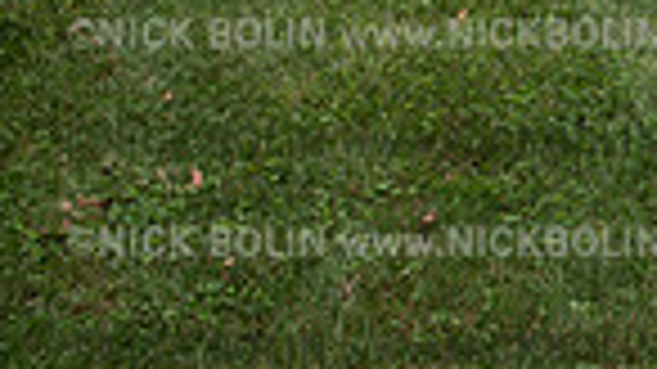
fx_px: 1741
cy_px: -380
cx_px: 1116
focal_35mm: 100
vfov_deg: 11.0
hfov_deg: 17.9
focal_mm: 24
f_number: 3.5
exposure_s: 1/640
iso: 125
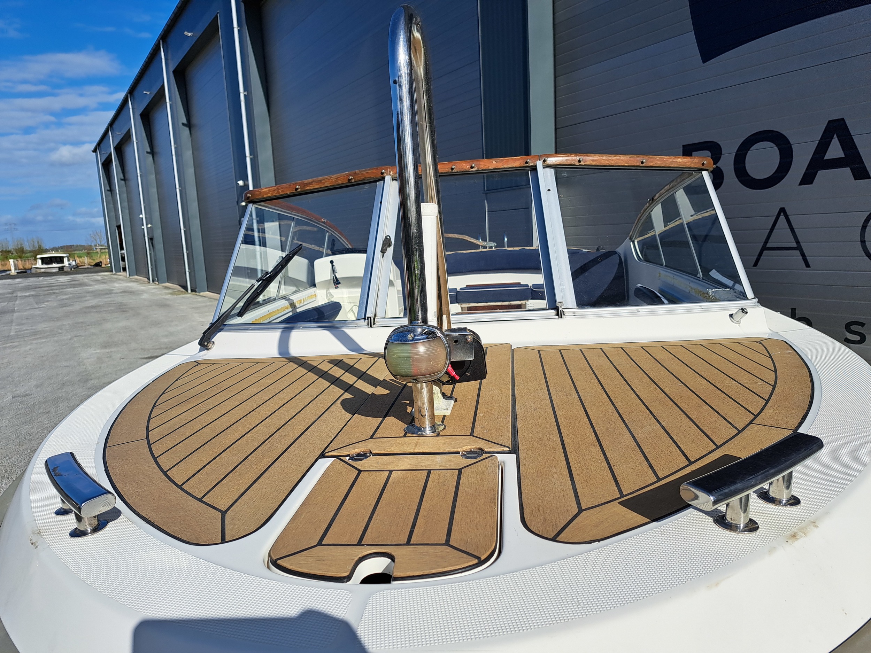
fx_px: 604
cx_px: 436
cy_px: 326
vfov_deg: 56.8
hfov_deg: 71.6
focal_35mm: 24
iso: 50
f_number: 1.8
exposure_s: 1/2262
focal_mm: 5.23
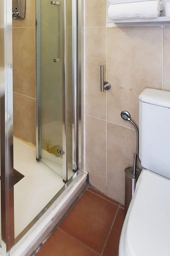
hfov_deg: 46.7
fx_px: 184
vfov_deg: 59.4
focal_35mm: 26
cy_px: 27
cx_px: 31
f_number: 2.2
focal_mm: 1.8
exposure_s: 1/50
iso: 200
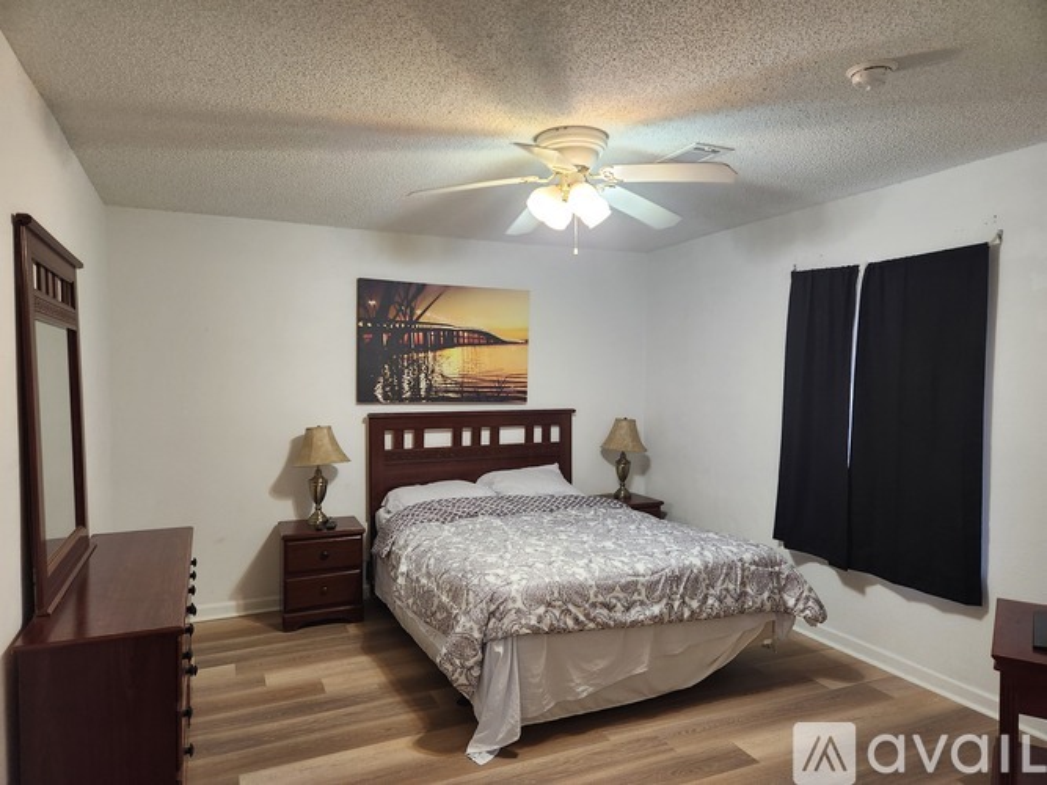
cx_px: 524
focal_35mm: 23
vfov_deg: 58.9
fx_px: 696
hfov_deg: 73.9
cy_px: 392
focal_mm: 5.4
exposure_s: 1/120
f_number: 1.8
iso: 320
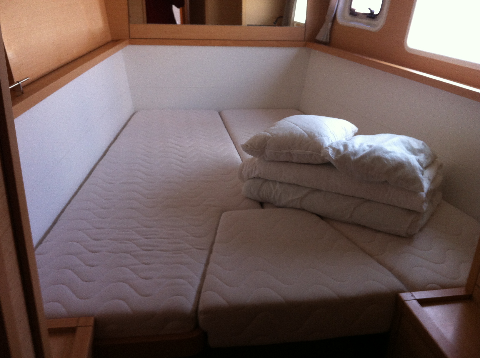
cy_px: 179
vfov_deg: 40.6
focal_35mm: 35
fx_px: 485
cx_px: 240
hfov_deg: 52.7
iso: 80
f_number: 2.8
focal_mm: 3.85
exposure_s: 1/15
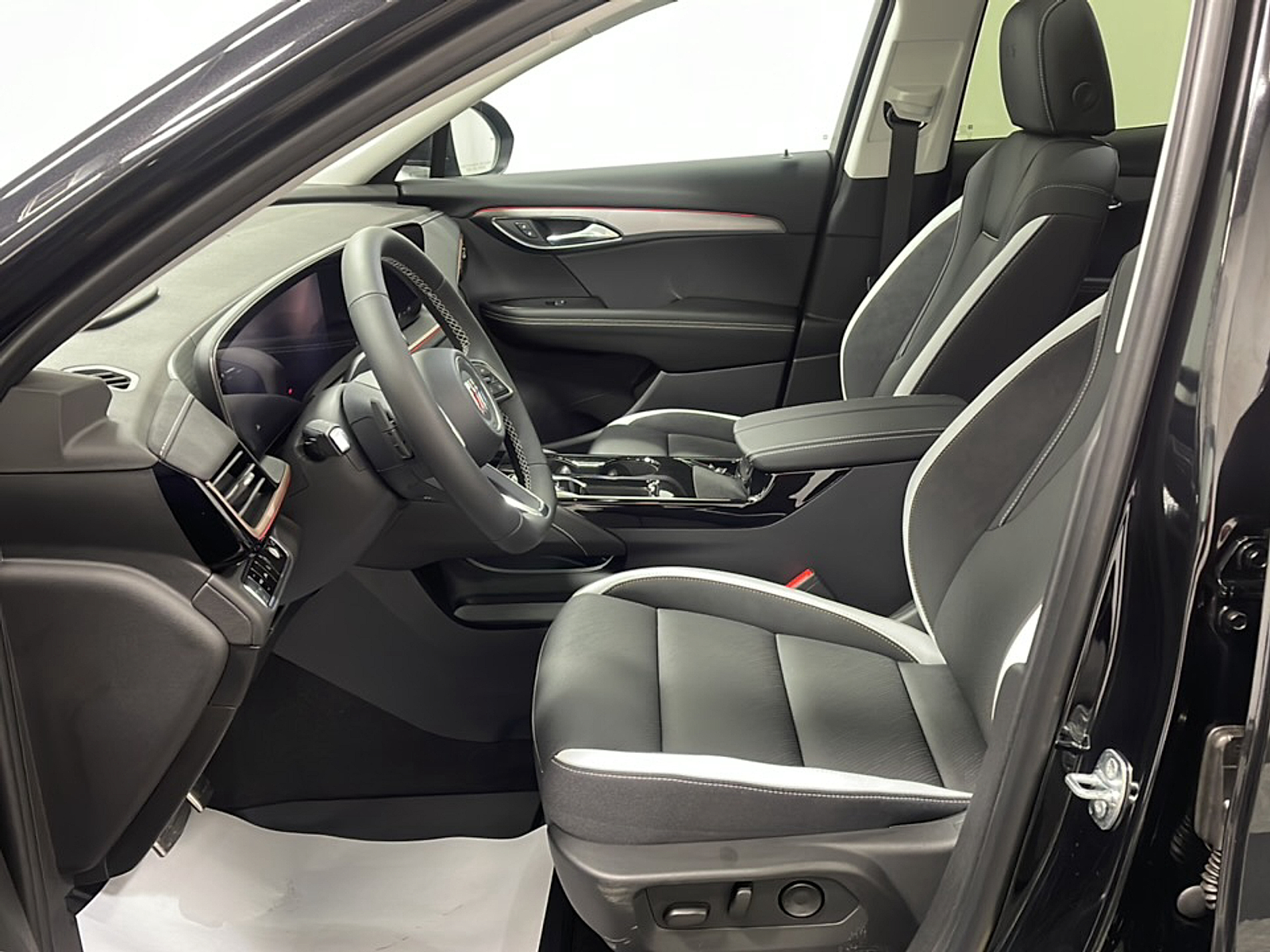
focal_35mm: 28
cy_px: 476
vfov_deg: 49.7
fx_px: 1027
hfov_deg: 63.4
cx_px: 635
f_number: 1.6
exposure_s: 1/40
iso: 320
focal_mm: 5.1
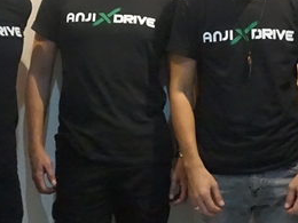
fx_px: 611
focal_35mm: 71
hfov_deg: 27.4
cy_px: 65
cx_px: 160
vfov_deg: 20.6
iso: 10000
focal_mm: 20
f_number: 5
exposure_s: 1/160
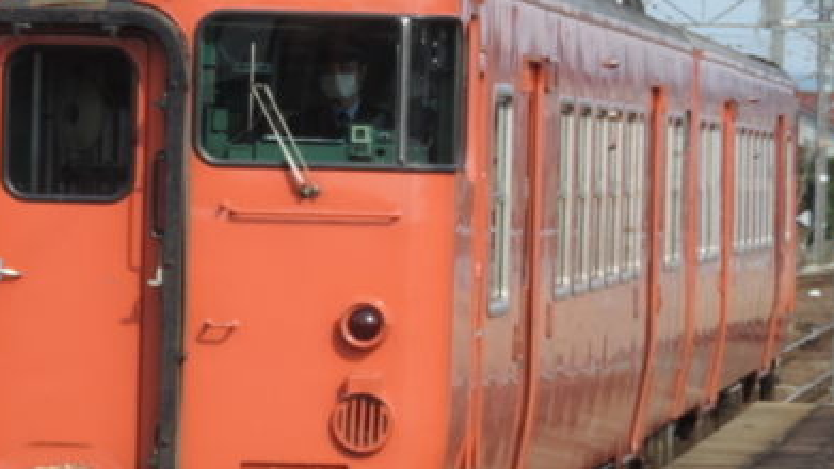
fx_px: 8382
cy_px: 309
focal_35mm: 379
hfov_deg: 5.7
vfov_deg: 3.2
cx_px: 113
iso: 80
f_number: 4.5
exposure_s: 1/400
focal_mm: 30.3
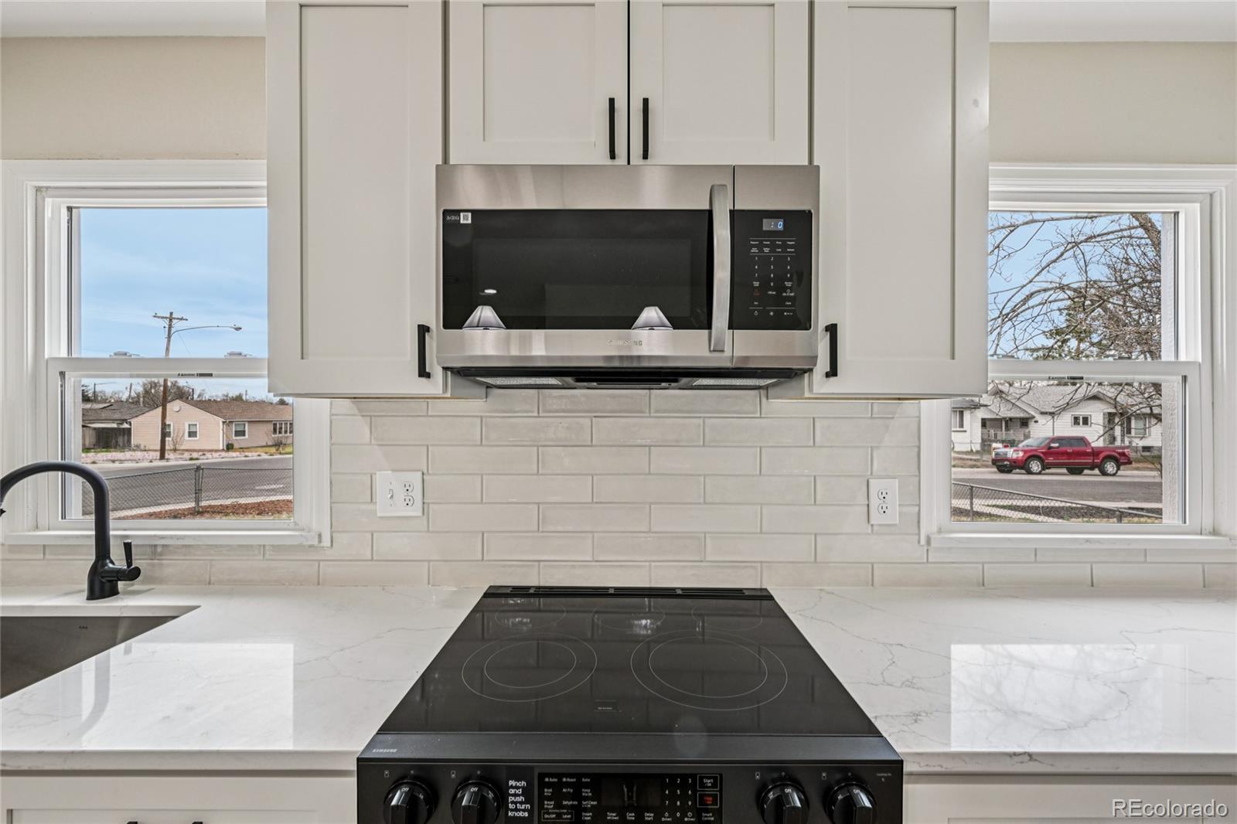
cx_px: 618
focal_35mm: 14
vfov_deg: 81.2
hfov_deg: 104.3
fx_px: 481
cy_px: 412
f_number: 11
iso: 250
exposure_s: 1/15
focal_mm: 14
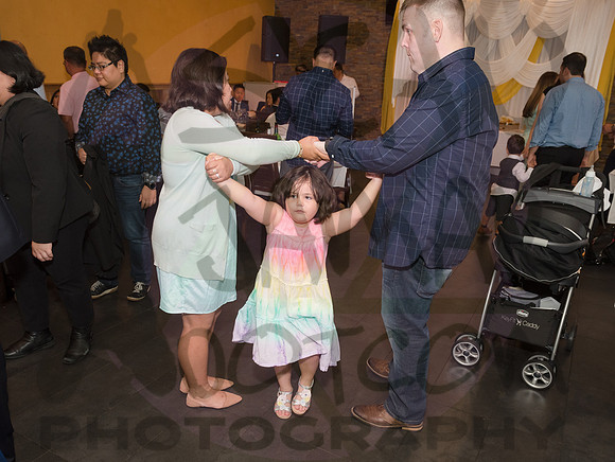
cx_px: 295
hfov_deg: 61.6
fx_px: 516
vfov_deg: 48.2
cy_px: 258
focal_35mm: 29
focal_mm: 24
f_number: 4.5
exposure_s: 1/200
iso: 1250
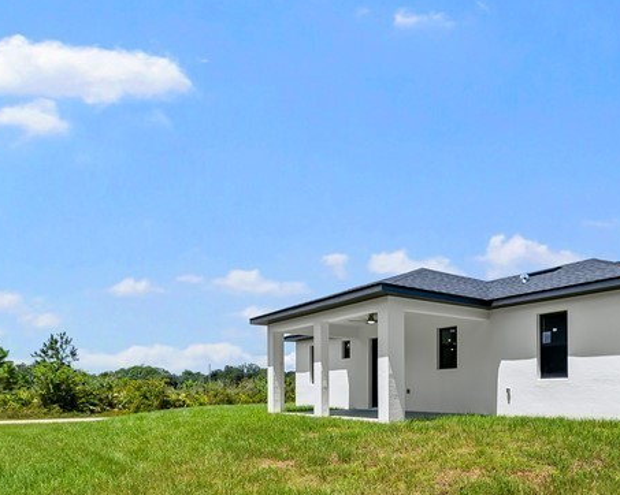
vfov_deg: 49.6
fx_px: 495
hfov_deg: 58.6
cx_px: 506
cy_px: 405
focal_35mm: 27
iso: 200
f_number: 9
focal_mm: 12
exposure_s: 1/160
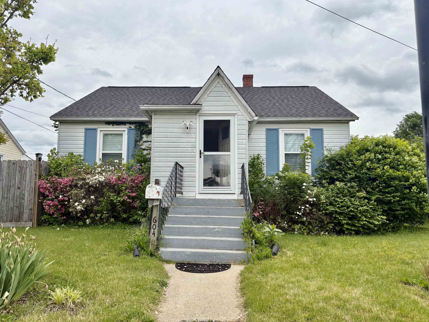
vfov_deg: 53.1
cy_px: 161
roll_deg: +0.3
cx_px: 214
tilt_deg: +6.4
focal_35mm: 26
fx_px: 322
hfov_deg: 67.3
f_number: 1.6
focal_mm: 5.96
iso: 50
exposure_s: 1/5348
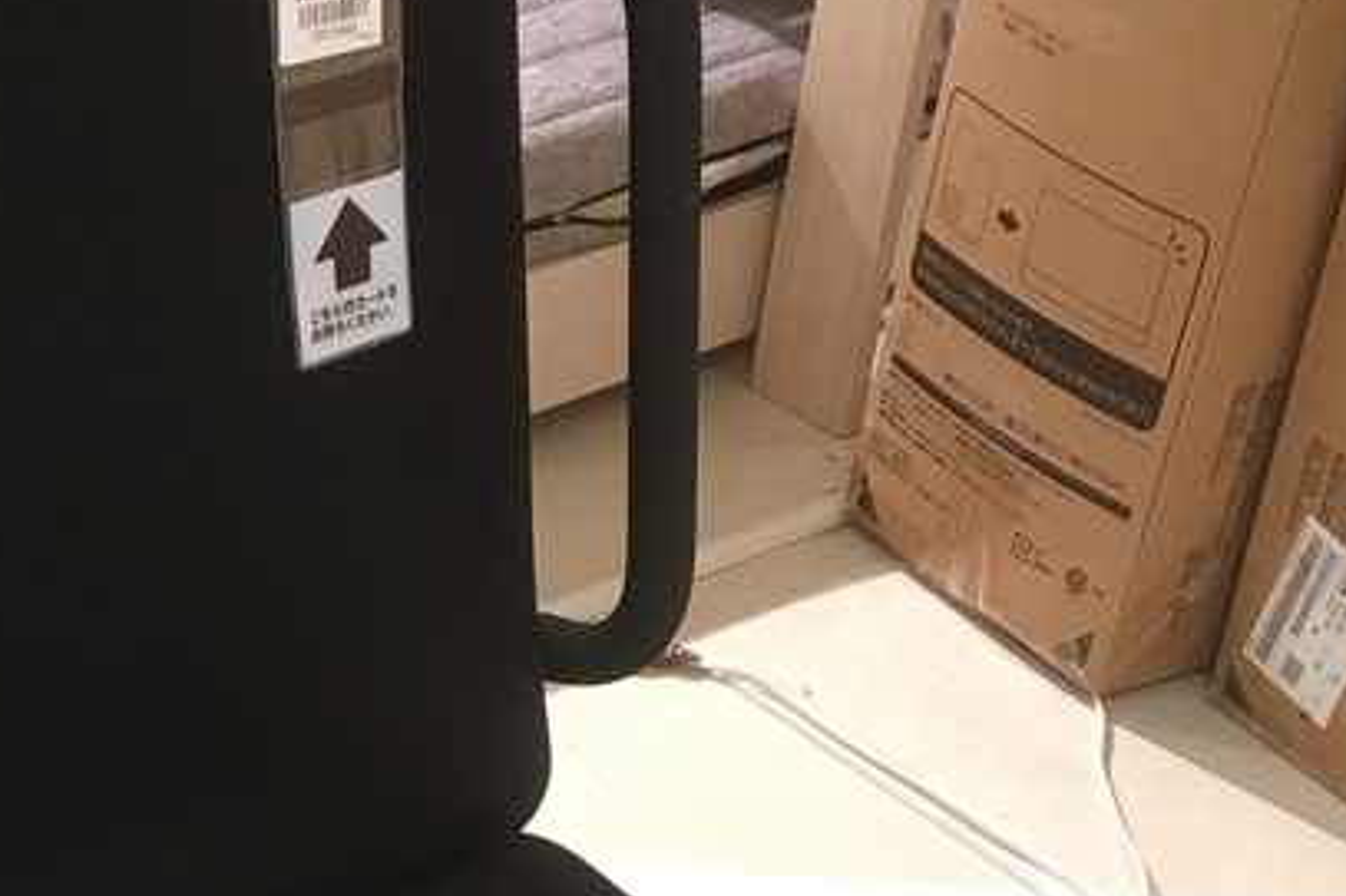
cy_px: 1167
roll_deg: -0.1
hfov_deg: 21.9
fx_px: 3326
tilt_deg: -40.4
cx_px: -43
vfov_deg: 14.7
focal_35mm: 89
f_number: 2.2
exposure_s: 1/30
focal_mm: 4.15
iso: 125
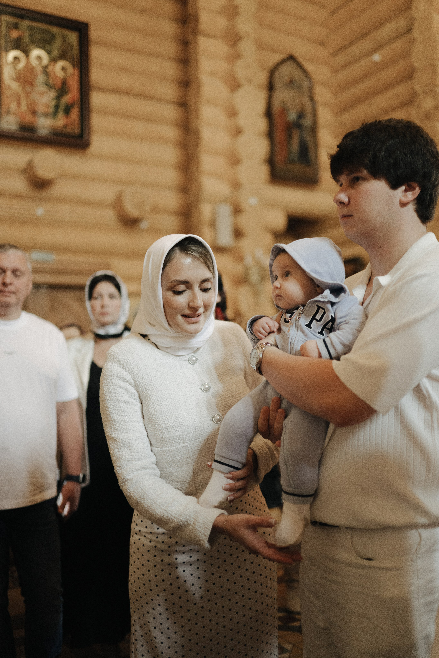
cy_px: 329
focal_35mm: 35
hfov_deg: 37.9
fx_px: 640
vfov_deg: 54.4
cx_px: 220
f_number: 1.4
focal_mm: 35
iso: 2000
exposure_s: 1/400
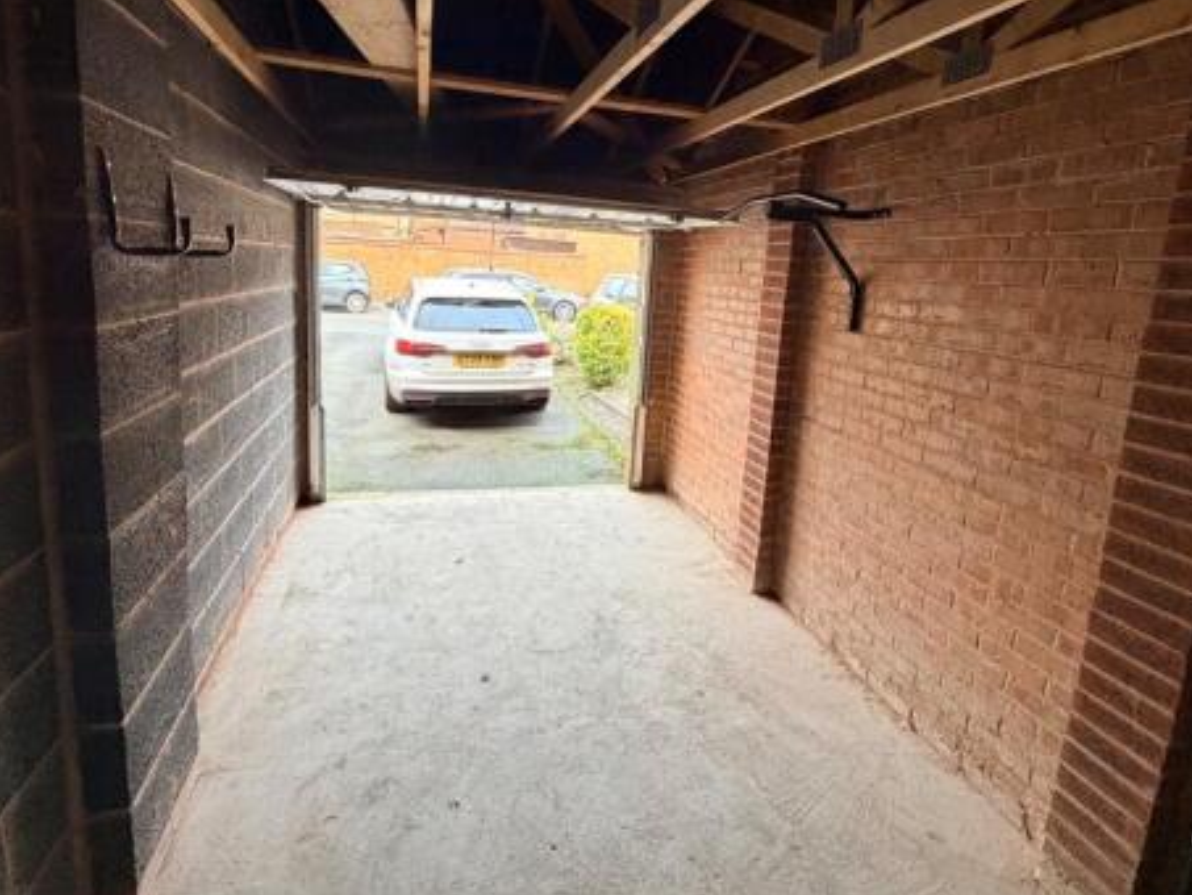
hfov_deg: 87.7
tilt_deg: -8.6
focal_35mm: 18
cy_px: 362
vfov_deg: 70.9
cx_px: 588
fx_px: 620
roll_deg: -3.5
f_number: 2.2
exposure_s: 1/60
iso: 400
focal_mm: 2.22
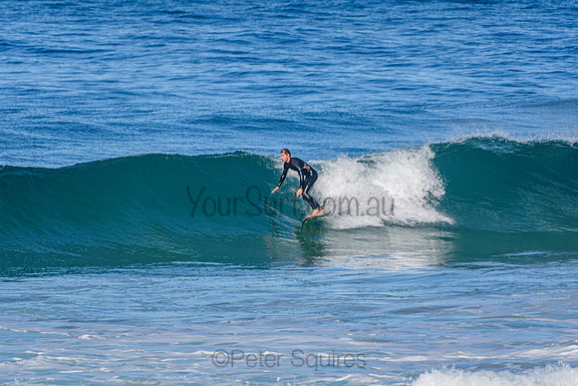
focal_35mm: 750
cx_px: 289
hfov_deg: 2.7
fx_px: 12044
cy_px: 193
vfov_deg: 1.8
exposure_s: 1/2000
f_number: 5.6
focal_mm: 500
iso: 320
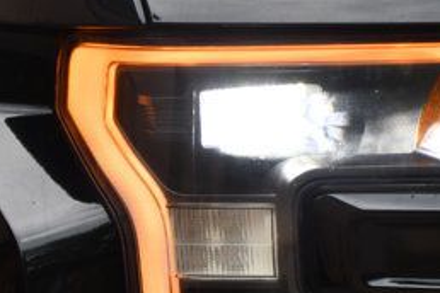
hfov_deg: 6.9
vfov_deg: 4.6
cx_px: 355
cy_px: 222
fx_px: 3642
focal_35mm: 298
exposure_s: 1/250
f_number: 5
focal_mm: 80
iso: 400
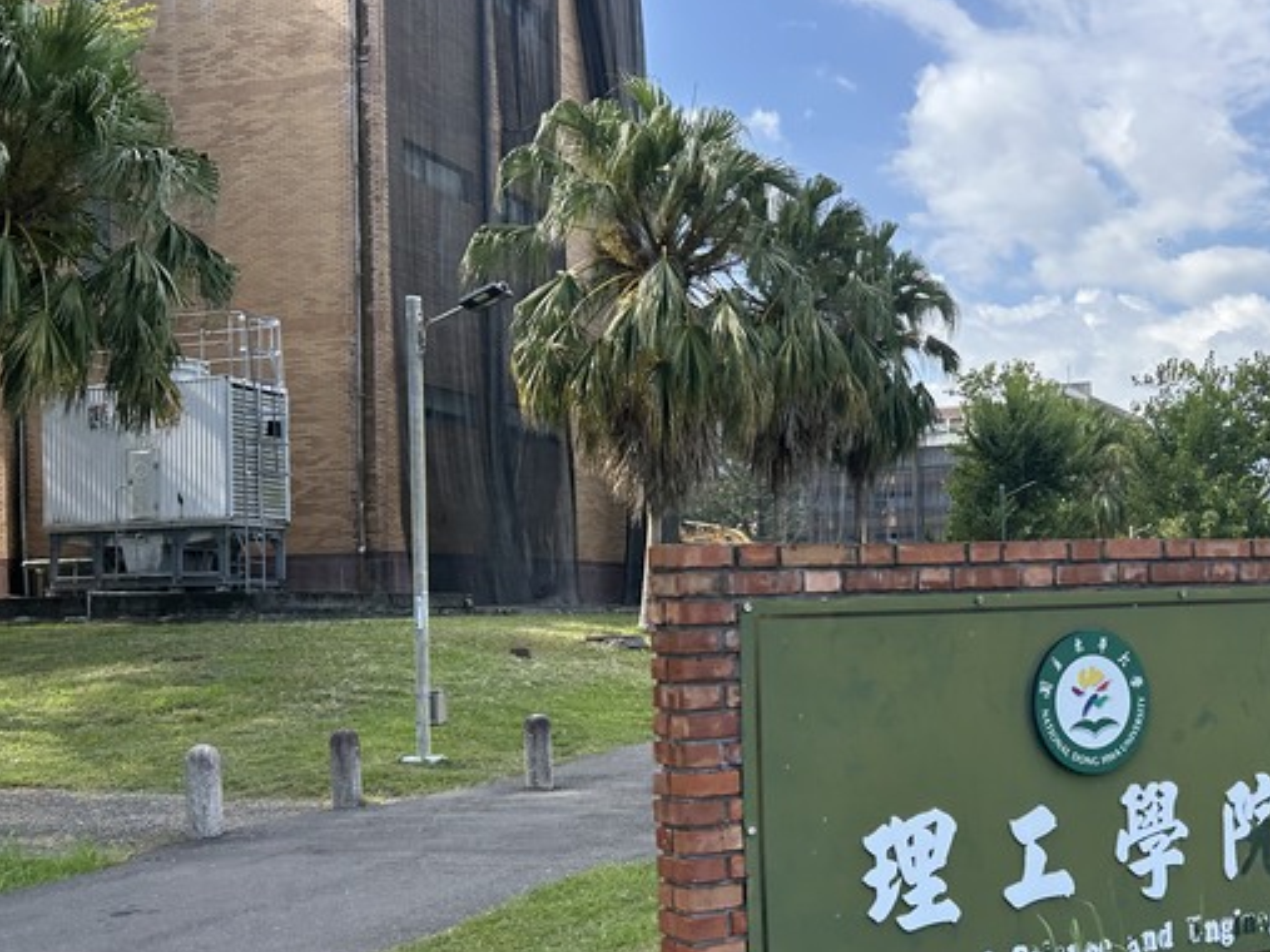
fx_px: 1467
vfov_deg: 35.8
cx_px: 892
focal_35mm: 40
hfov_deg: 45.7
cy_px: 585
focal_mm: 5.7
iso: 50
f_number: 1.5
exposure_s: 1/2353
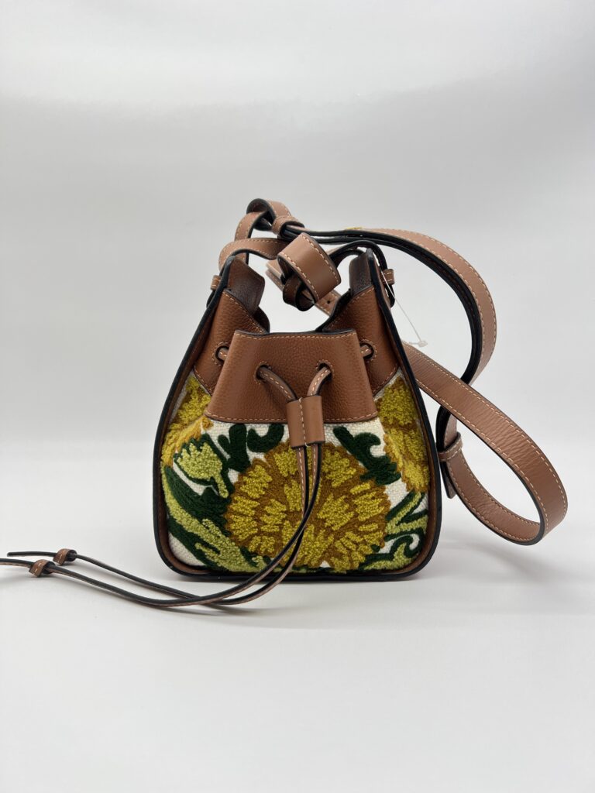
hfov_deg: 53.1
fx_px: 596
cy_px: 396
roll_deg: -0.4
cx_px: 298
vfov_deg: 67.3
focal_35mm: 26
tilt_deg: -6.4
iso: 32
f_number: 1.5
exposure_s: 1/104
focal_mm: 5.7
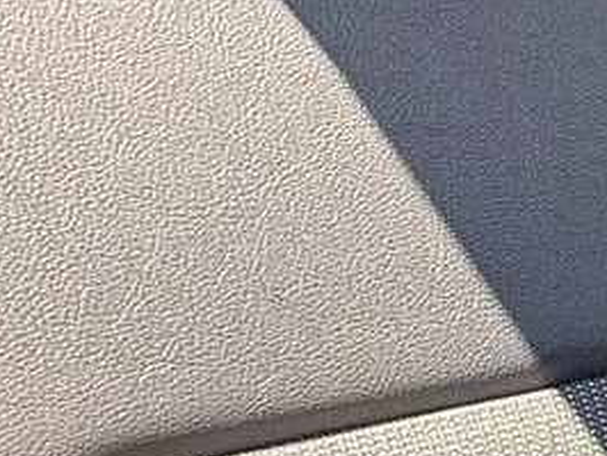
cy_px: 196
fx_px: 1773
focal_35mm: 101
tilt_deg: -10.6
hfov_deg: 14.7
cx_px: 1324
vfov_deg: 14.7
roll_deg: -2.8
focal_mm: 2.22
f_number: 2.2
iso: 64
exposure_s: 1/106
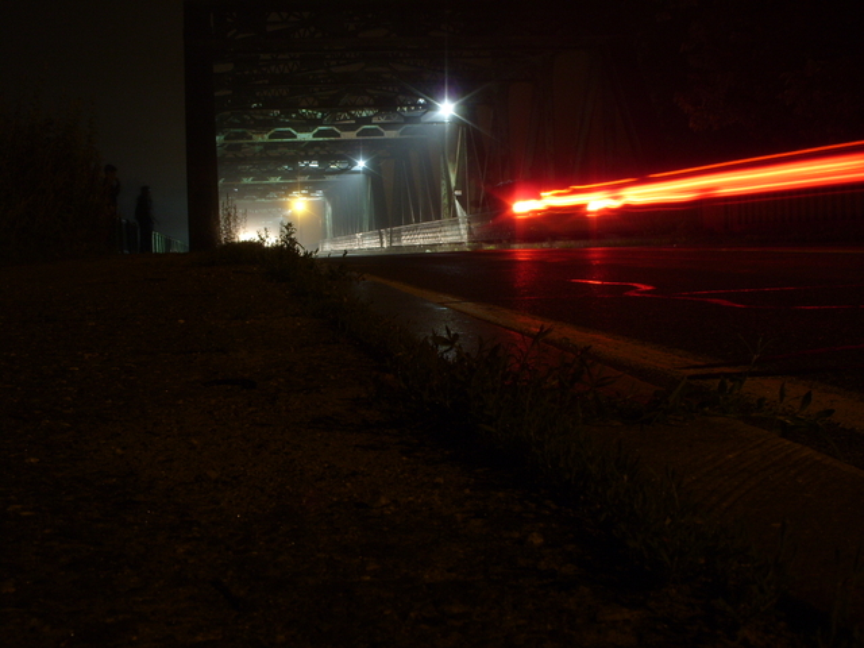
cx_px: 432
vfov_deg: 29.1
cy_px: 324
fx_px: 1248
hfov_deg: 38.2
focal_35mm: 50
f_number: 8.1
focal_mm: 11.1
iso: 80
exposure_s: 8
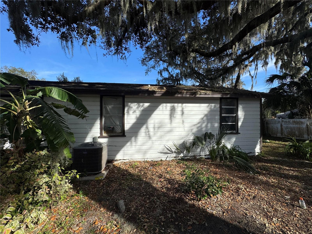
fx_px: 126
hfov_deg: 102.1
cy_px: 117
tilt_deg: +1.6
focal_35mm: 14
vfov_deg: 85.7
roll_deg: +1.3
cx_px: 156
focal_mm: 2.22
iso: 50
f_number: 2.2
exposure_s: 1/1832
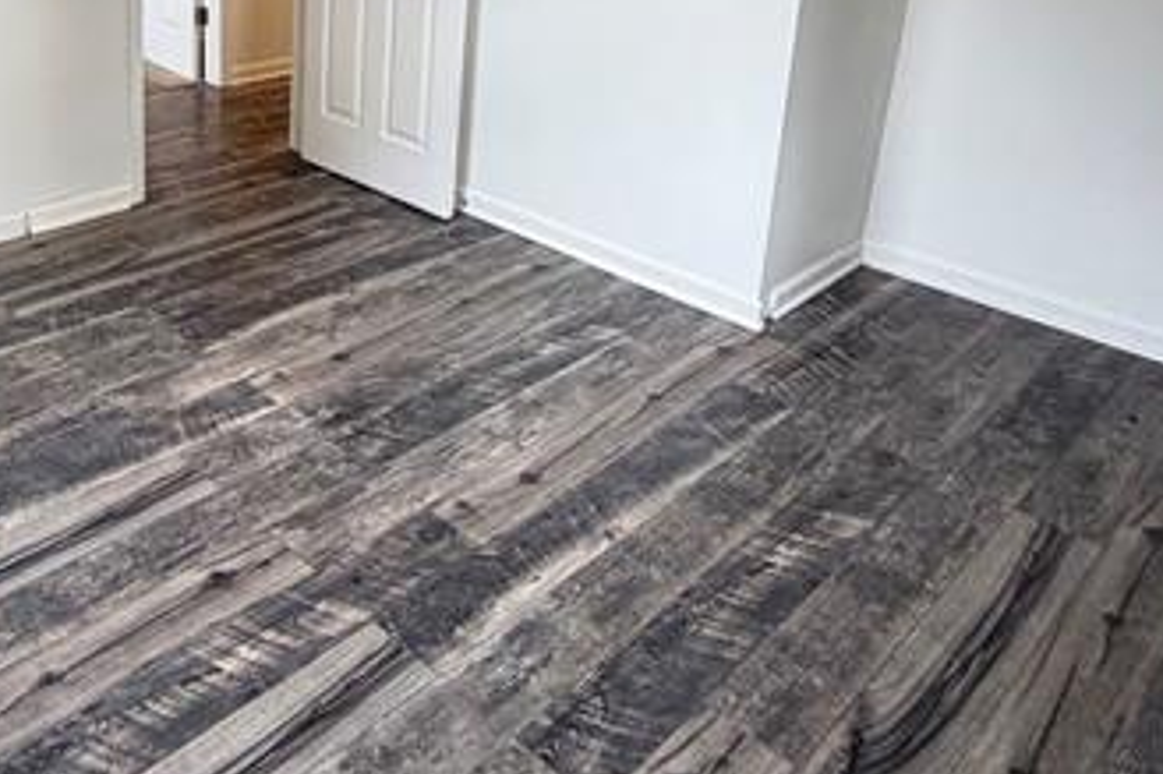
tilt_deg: -13.2
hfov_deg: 53.3
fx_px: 1098
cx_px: 293
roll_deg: -1.7
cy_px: 71
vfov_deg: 36.3
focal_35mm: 34
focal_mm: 2.22
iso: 250
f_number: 2.2
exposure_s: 1/120
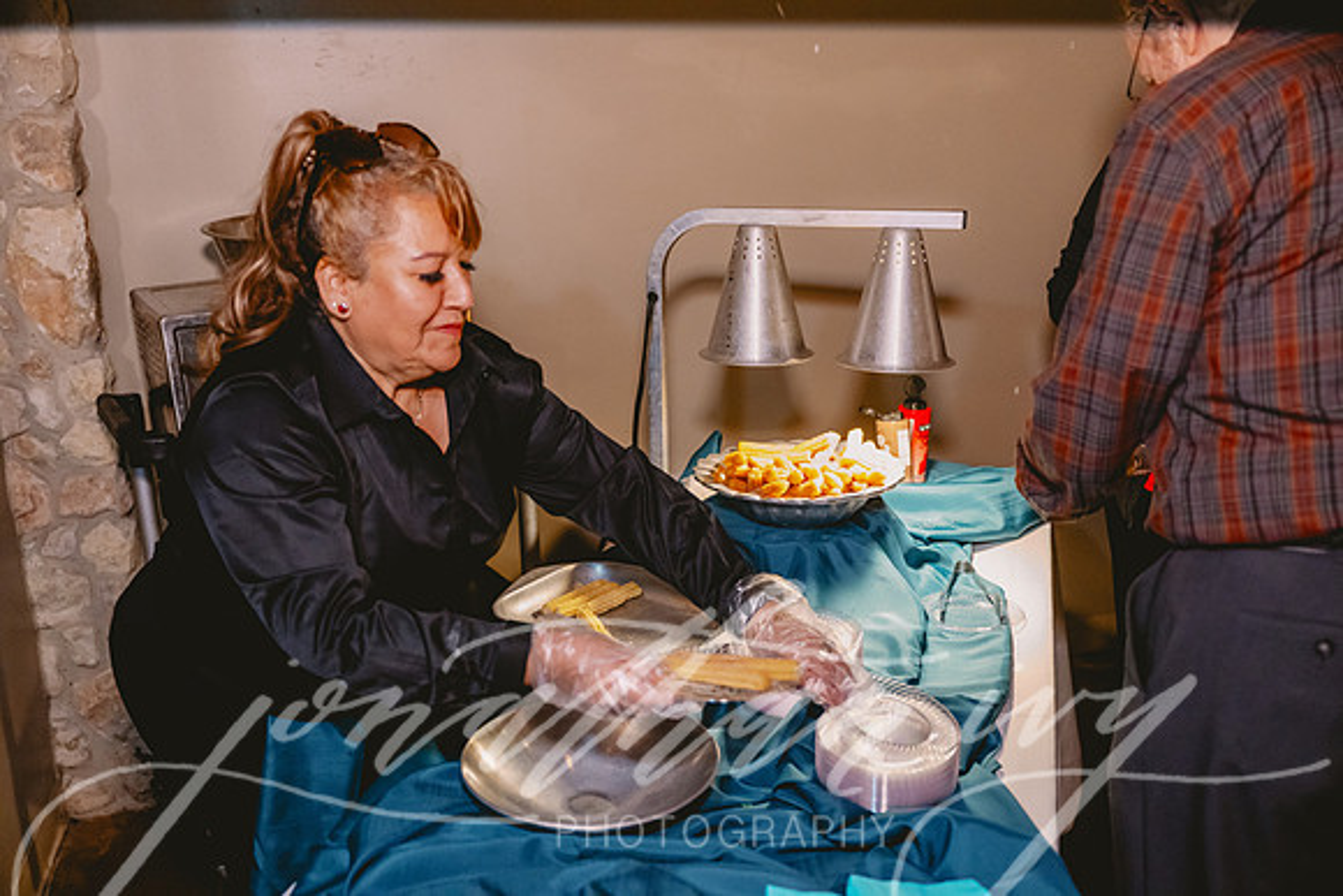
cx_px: 672
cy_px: 448
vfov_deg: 37.9
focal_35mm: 35
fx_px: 1306
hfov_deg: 54.4
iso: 3200
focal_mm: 35
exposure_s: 1/250
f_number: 2.8
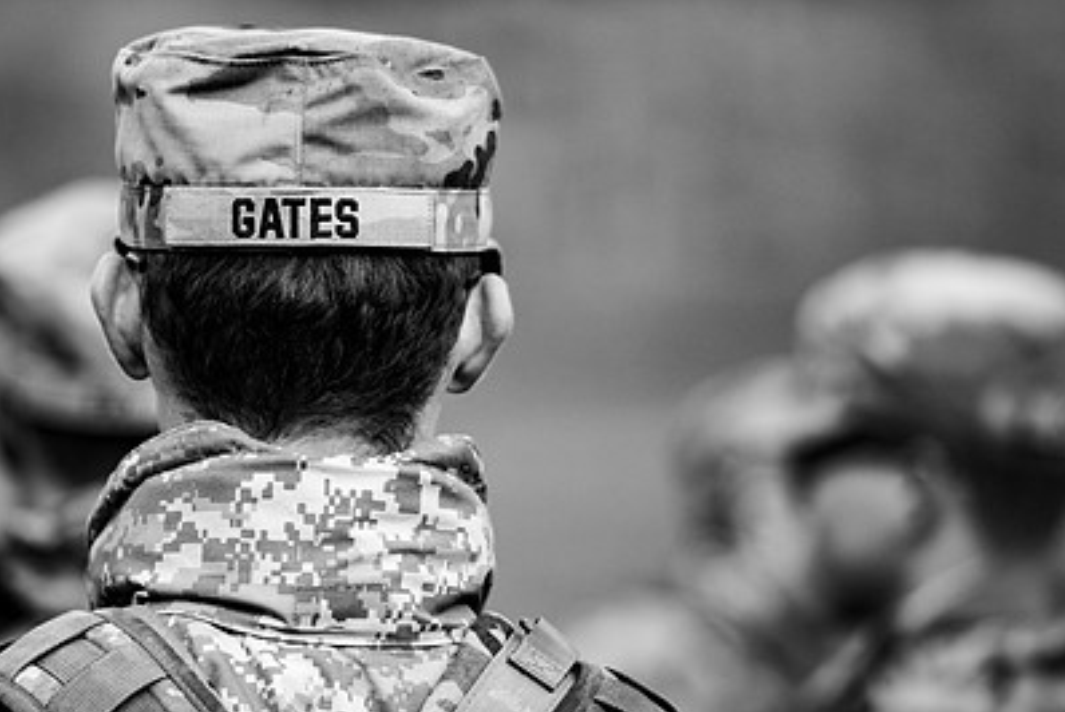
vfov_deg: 4.7
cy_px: 416
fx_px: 8674
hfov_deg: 7.0
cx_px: 404
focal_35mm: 293
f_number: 2.8
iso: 800
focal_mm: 180
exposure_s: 1/800
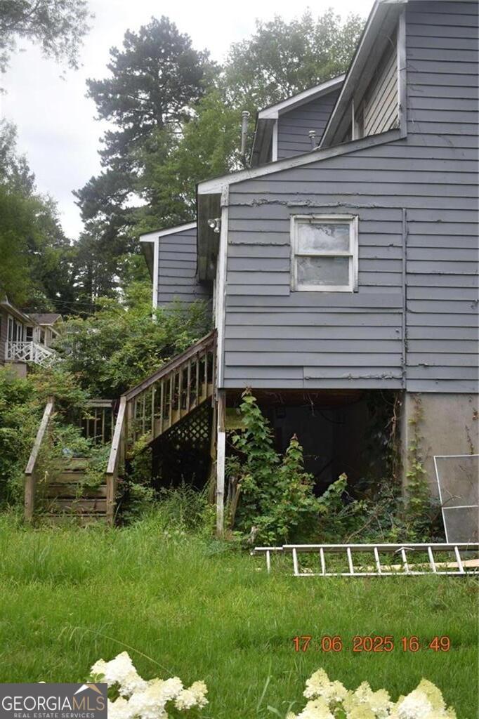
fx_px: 809
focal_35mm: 40
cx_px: 240
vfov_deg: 47.9
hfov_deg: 33.0
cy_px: 360
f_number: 5
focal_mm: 27
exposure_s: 1/200
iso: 200
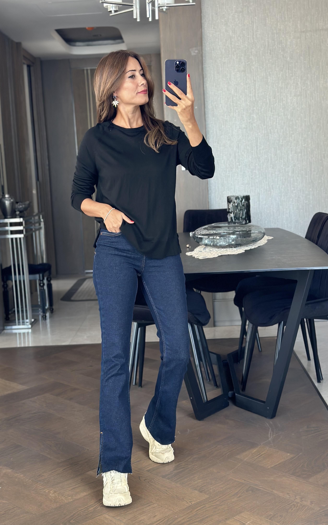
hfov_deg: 25.3
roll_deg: +3.8
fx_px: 730
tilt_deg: -22.0
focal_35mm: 51
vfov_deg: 39.6
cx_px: 137
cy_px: 262
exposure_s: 1/60
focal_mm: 6.86
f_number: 1.78
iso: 125
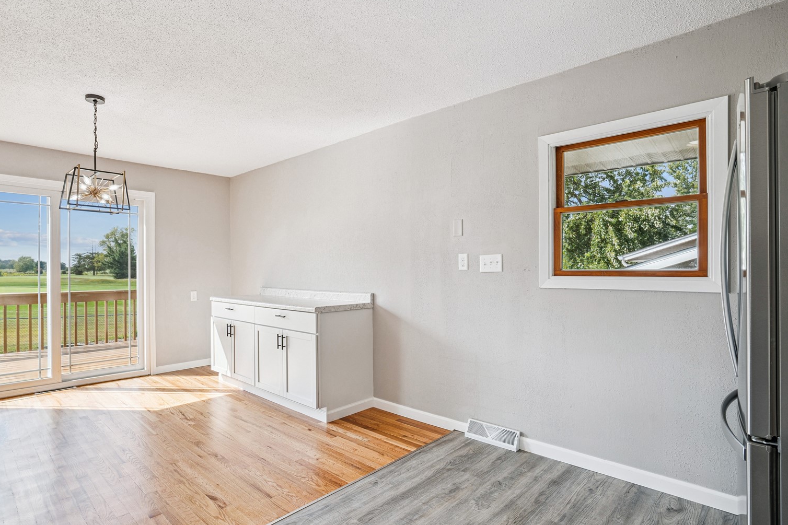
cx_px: 364
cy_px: 264
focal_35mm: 18
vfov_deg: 67.4
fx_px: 394
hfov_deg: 89.8
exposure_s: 1/125
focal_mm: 16
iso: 400
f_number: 9
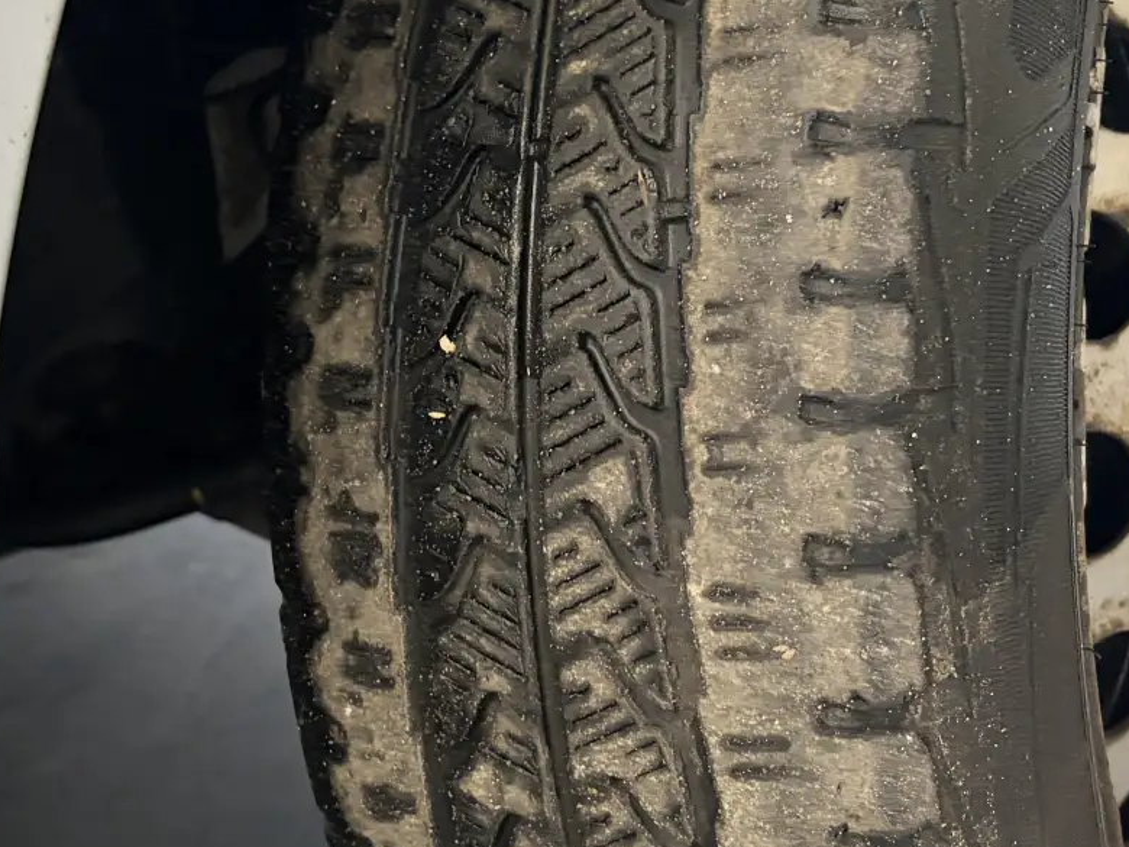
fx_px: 2087
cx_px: 492
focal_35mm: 64
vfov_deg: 22.9
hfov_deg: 30.2
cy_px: 452
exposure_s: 1/60
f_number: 1.6
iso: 320
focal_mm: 5.96
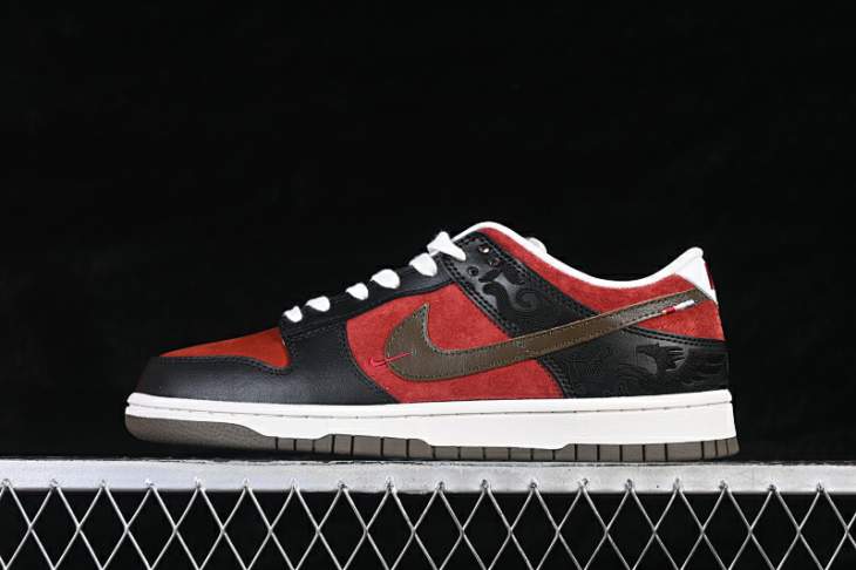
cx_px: 428
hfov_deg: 27.0
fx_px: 1782
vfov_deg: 18.2
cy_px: 285
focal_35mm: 75
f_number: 6.3
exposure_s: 1/60
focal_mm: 50
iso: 160
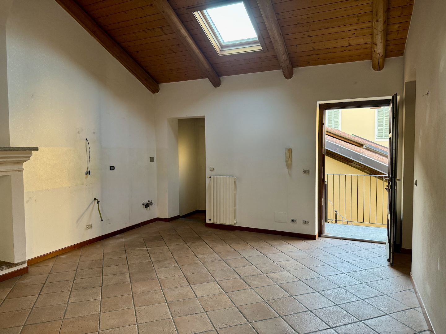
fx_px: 309
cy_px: 167
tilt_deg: -2.0
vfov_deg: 56.8
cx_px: 223
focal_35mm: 24
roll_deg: -0.3
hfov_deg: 71.6
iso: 200
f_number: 1.78
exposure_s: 1/90
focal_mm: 6.76
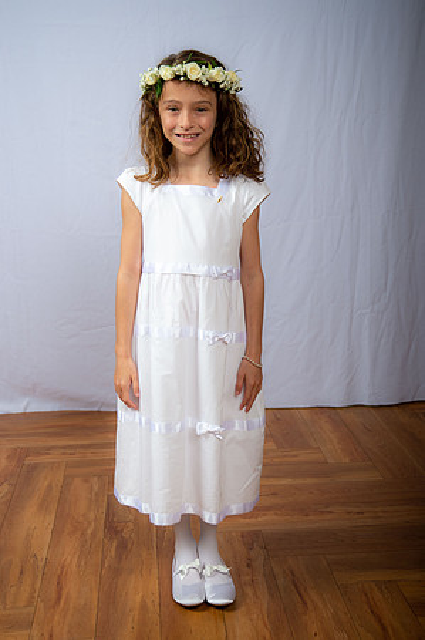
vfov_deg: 41.2
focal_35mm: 48
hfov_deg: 28.0
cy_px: 320
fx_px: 852
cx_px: 212
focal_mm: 48
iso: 250
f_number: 6.3
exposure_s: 1/200
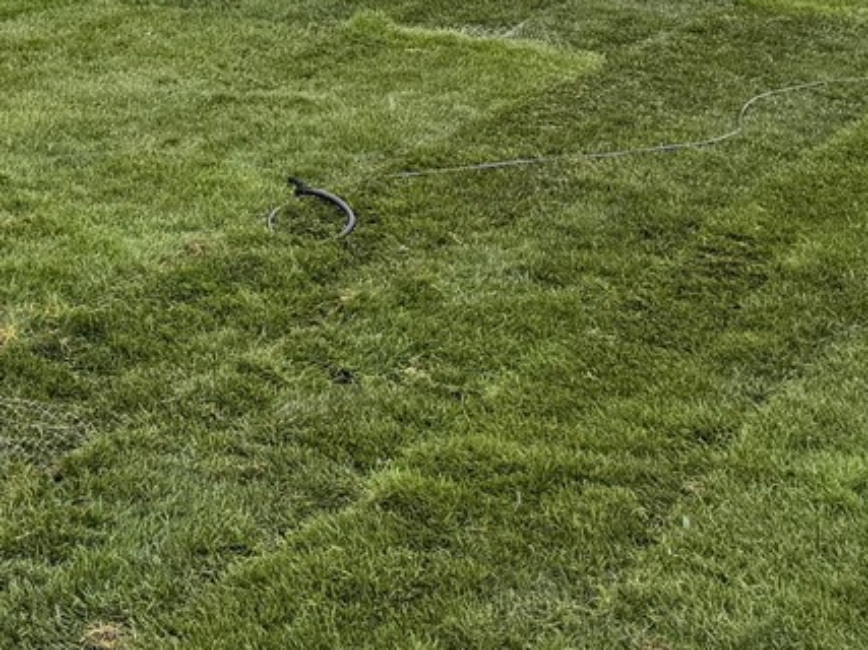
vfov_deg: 15.6
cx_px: 28
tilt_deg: -0.1
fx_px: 2256
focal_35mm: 90
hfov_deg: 21.1
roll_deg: -1.8
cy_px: -205
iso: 80
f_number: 1.78
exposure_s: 1/858
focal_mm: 6.76
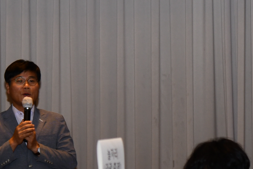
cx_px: 81
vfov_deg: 5.7
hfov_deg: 8.5
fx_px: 1700
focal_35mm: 242
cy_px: 120
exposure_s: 1/250
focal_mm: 55
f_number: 4
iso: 400
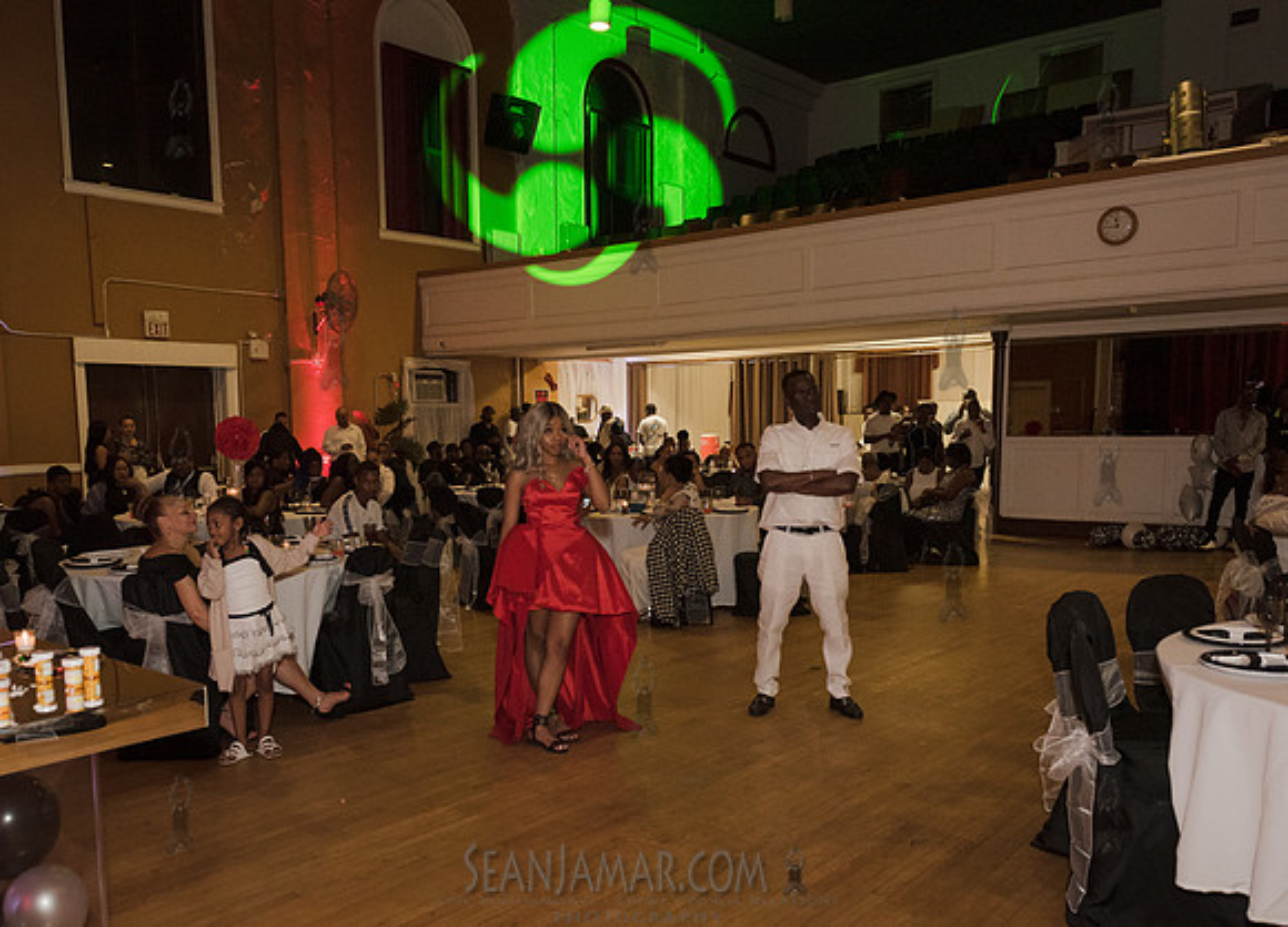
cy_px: 549
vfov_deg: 45.6
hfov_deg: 60.6
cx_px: 581
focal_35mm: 30
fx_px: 1098
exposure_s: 1/250
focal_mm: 24
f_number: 3.5
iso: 2000
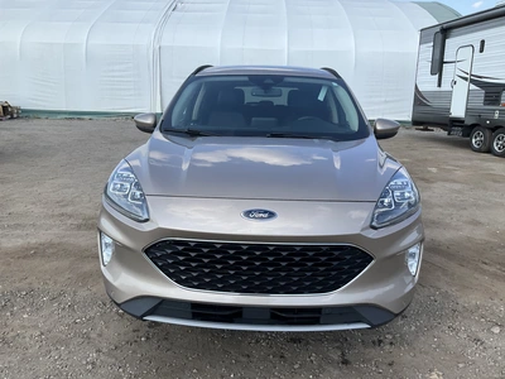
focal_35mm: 29
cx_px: 252
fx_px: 423
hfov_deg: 61.7
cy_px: 190
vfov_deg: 48.2
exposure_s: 1/1055
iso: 25
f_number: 1.8
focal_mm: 3
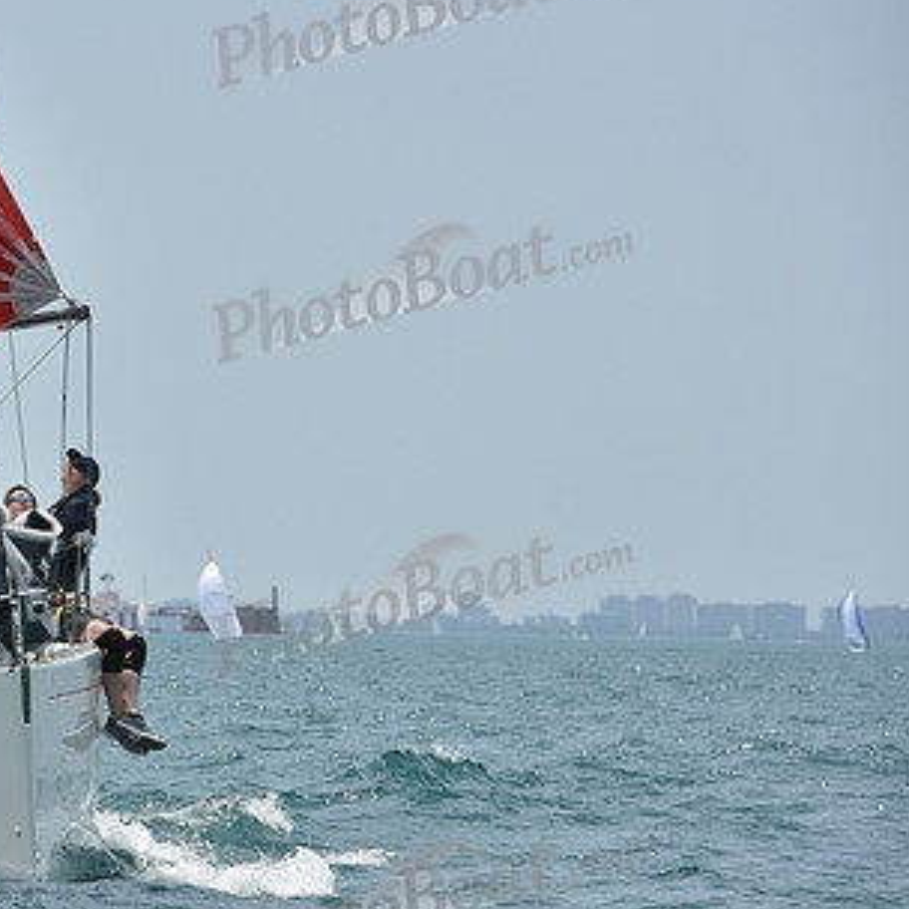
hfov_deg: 5.5
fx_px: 9388
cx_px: 60
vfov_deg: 5.5
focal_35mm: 316
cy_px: 483
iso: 250
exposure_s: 1/1250
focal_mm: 195
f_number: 9
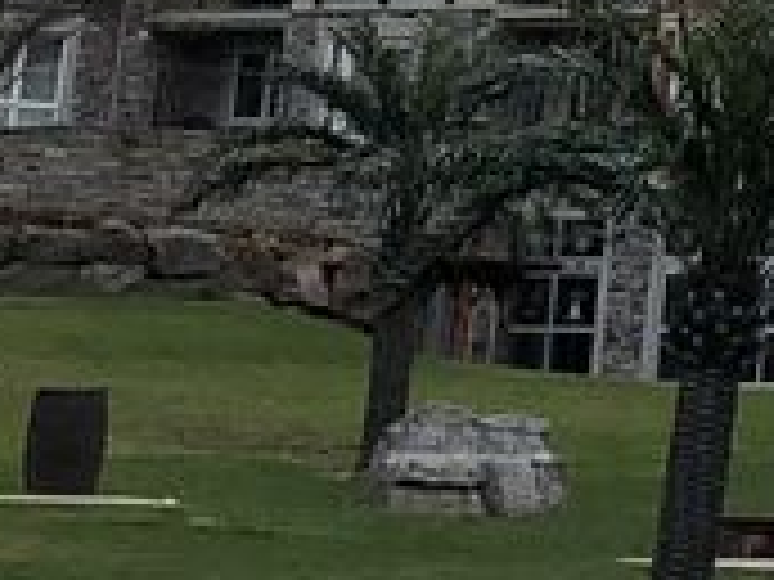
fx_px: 4561
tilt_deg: +15.7
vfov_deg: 6.9
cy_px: -800
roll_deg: -3.6
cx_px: 1845
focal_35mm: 204
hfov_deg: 8.8
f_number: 1.8
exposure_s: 1/489
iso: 20
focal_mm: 3.99
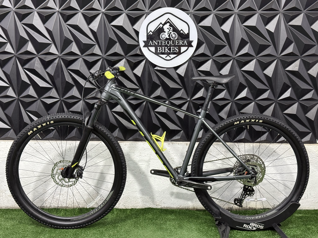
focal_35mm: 48
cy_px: 119
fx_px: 441
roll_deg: -0.1
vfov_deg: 30.3
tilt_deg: -8.5
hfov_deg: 39.7
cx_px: 159
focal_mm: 6.76
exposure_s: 1/60
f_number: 1.78
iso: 200
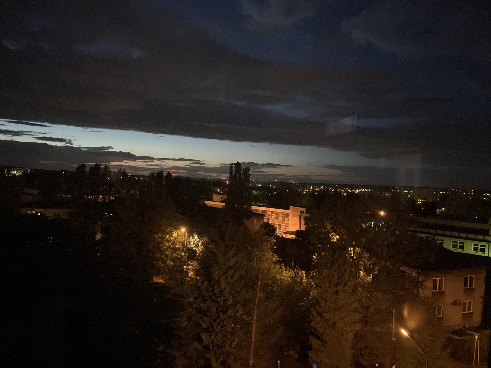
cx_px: 246
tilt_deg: -1.0
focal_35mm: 26
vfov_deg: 53.1
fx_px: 369
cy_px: 184
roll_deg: -2.3
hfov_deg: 67.3
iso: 8000
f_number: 1.6
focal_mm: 5.1
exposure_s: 1/17
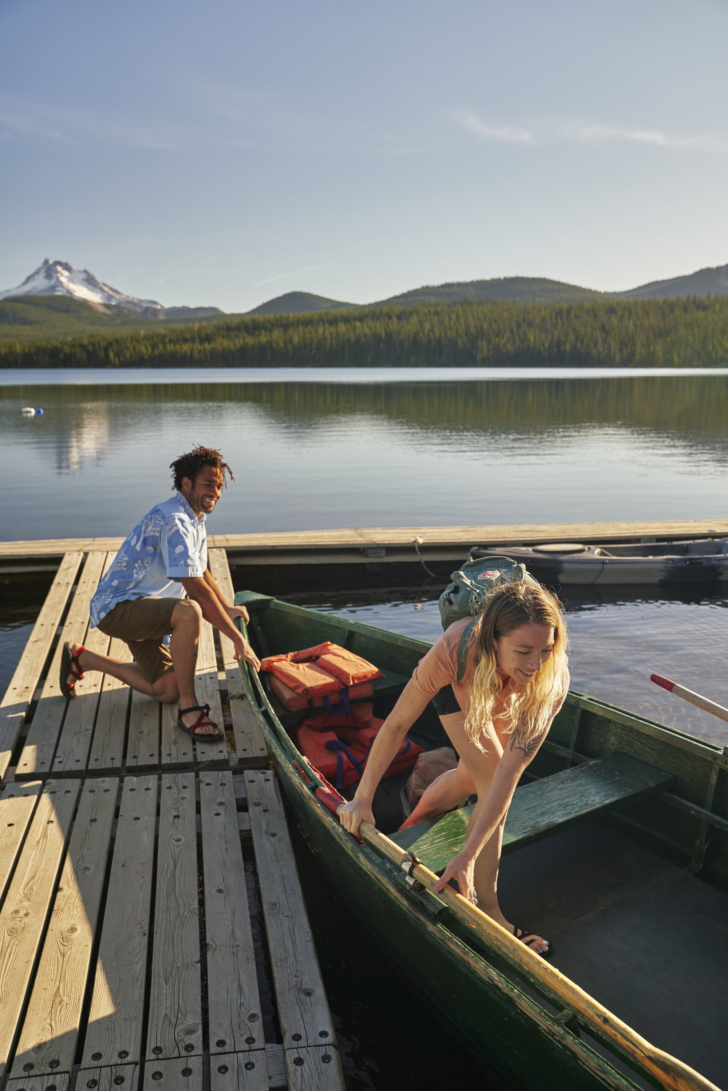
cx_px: 364
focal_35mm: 30
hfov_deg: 43.6
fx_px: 910
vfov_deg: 61.9
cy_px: 546
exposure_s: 1/1000
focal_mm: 30
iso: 400
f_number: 4
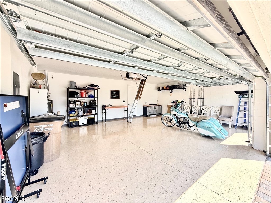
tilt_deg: -1.9
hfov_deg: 102.1
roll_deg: -0.1
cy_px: 102
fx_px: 110
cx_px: 136
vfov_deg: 85.7
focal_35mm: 14
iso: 64
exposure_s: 1/167
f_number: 2.2
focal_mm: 2.22
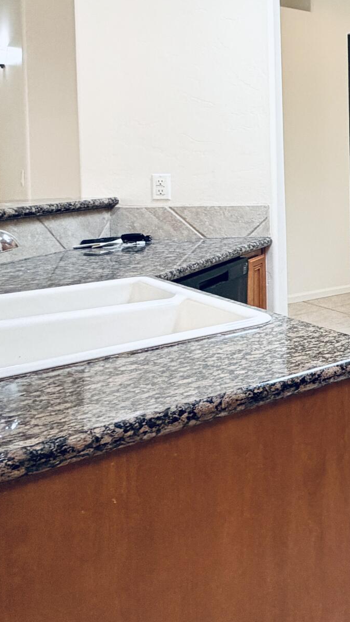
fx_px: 627
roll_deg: -0.4
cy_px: 173
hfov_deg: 20.5
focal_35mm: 38
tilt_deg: -1.0
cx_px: 648
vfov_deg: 51.0
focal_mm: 2.22
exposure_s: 1/60
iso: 160
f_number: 2.2
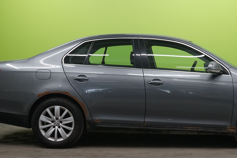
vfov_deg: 18.4
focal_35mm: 74
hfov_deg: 27.2
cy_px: 70
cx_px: 160
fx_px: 487
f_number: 8
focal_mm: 45
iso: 1250
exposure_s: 1/20
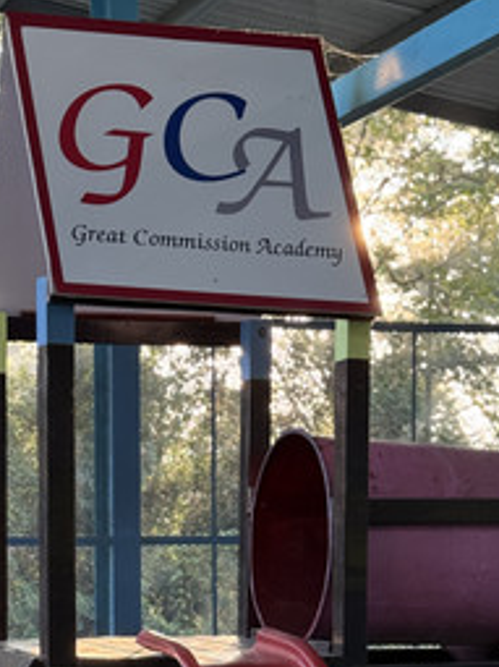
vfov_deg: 20.4
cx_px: 103
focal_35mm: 94
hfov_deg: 15.6
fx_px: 1808
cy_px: 607
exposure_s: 1/60
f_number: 1.78
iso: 160
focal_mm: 6.76
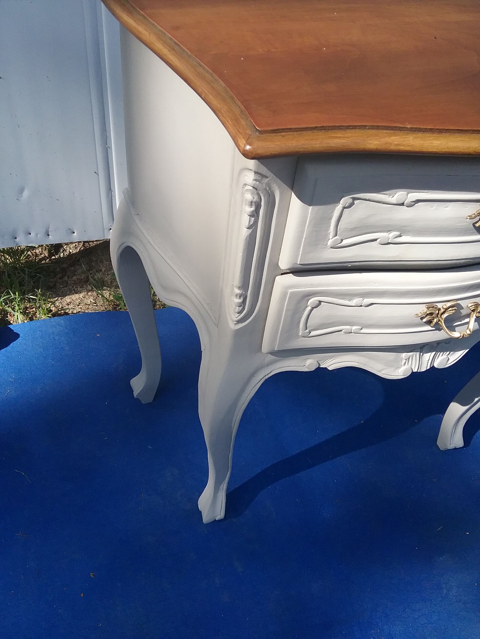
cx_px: 240
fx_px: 573
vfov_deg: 58.4
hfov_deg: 45.4
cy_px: 320
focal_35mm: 31
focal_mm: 3.3
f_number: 2.2
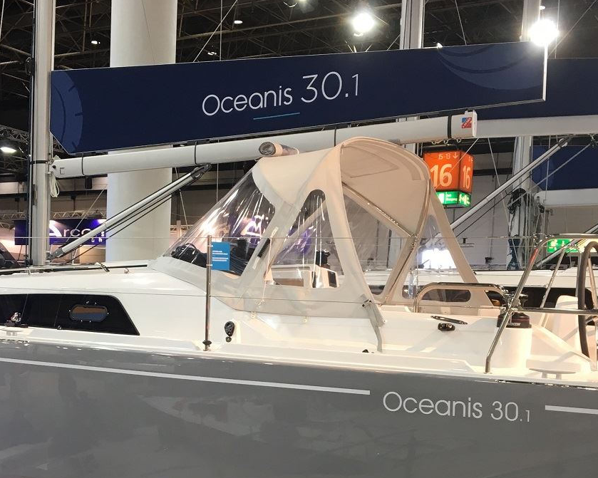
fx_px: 956
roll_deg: -3.0
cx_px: 237
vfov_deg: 27.5
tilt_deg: -4.6
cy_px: 390
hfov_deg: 34.6
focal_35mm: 54
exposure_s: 1/33
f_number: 2.2
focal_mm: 4.15
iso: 32
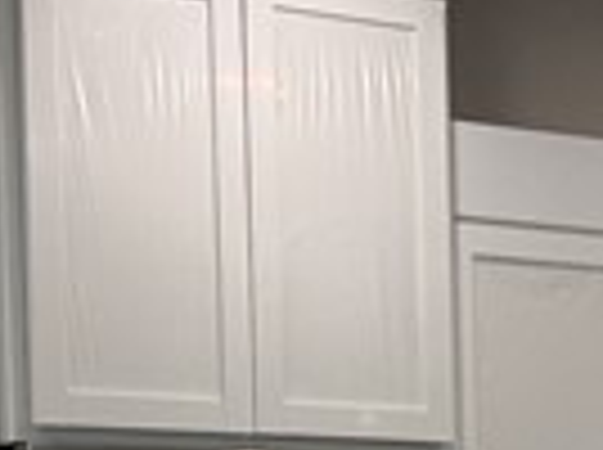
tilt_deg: -2.3
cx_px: 1040
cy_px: 788
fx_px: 3199
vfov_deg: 7.8
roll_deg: +0.8
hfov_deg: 10.2
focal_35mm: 184
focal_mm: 6.76
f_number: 1.78
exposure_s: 1/223
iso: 160
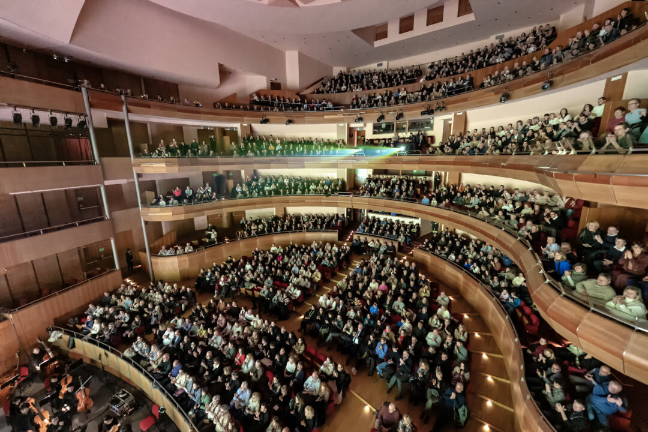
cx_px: 324
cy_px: 216
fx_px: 252
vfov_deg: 81.2
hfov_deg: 104.3
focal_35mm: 14
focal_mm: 14
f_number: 2
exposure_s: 1/160
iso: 12800
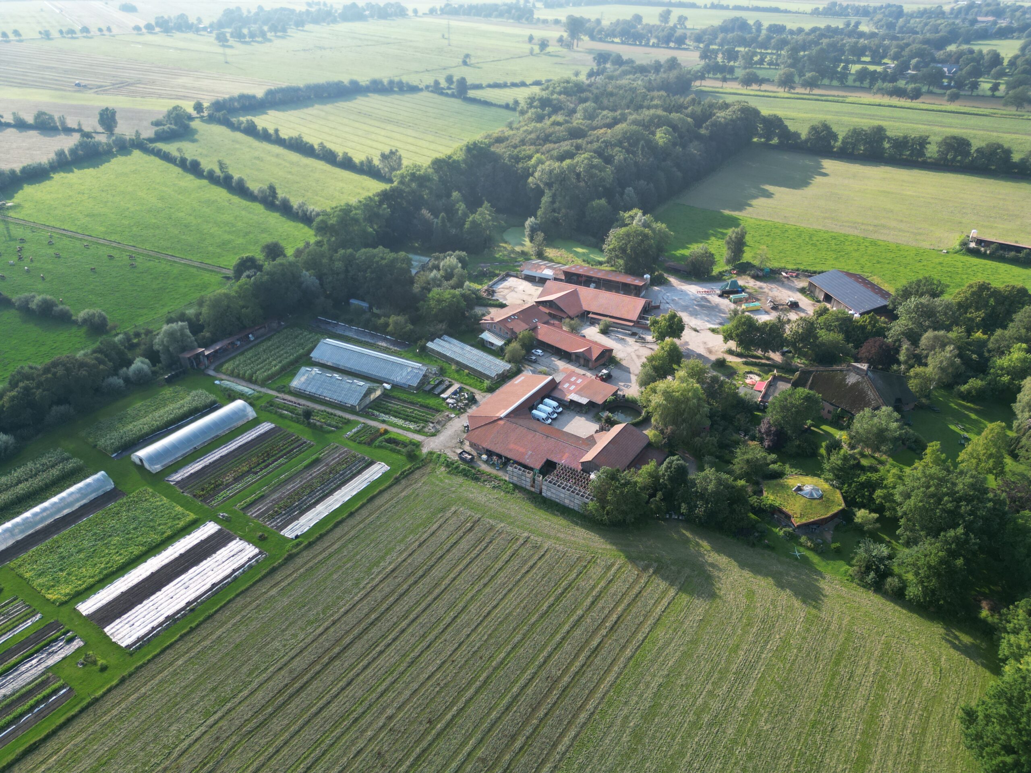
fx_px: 715
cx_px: 516
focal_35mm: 24
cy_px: 386
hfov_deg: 71.6
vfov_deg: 56.8
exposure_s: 1/1000
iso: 130
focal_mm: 6.72
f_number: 1.7
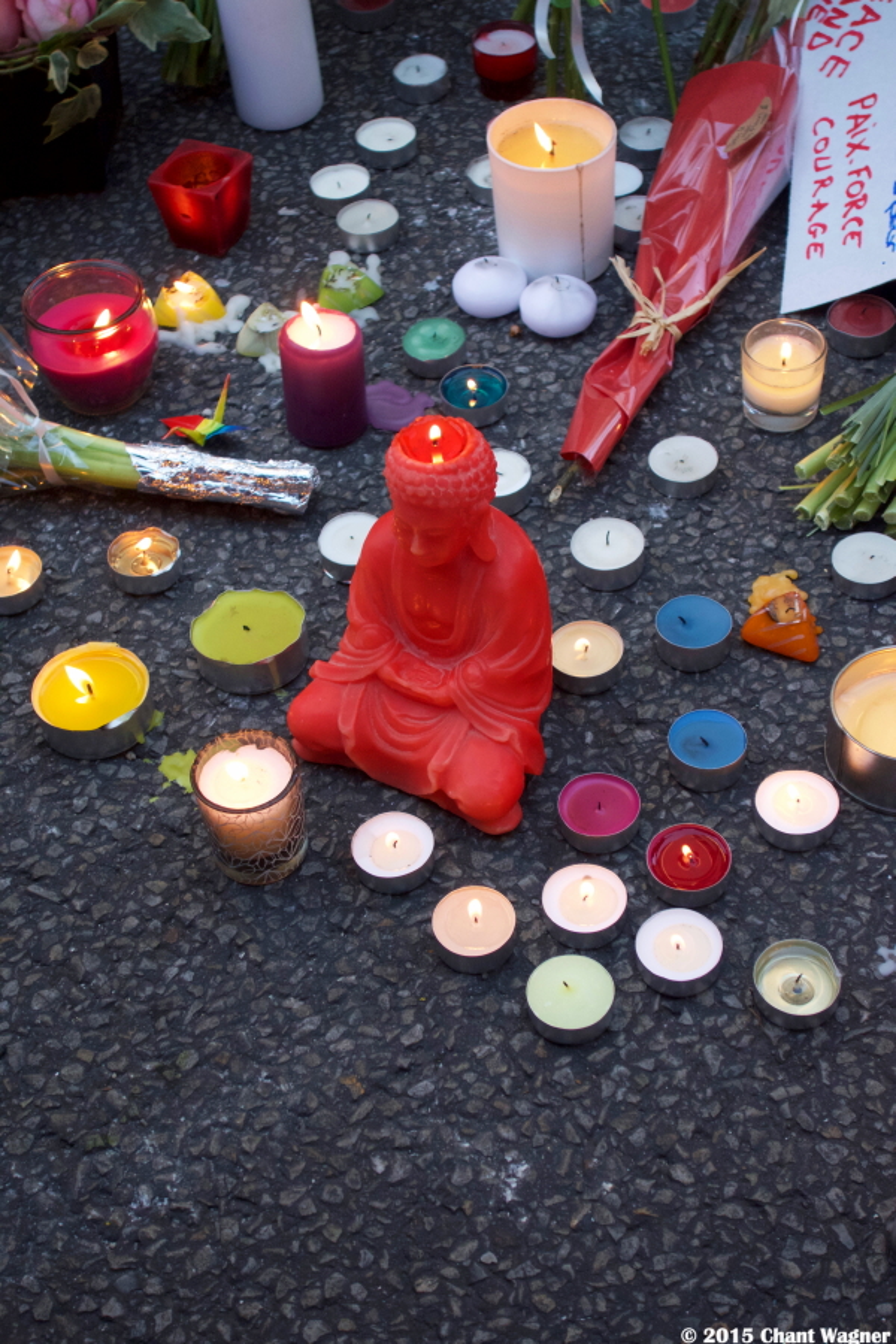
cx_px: 448
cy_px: 672
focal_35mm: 59
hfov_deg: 23.0
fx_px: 2202
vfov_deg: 33.9
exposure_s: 1/160
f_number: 3.5
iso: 800
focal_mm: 22.01
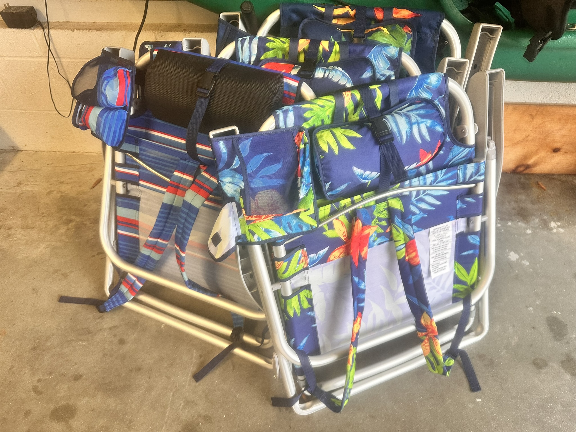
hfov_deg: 71.6
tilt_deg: -46.2
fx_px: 399
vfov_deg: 56.8
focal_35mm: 24
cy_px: 216
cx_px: 288
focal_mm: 6.86
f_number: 1.78
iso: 200
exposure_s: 1/120
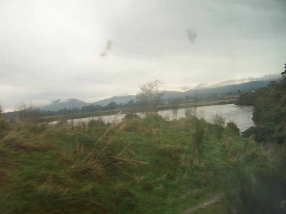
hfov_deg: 49.0
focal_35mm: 38
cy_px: 107
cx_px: 143
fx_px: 314
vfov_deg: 37.7
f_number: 2.8
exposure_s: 1/90
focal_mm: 6.3
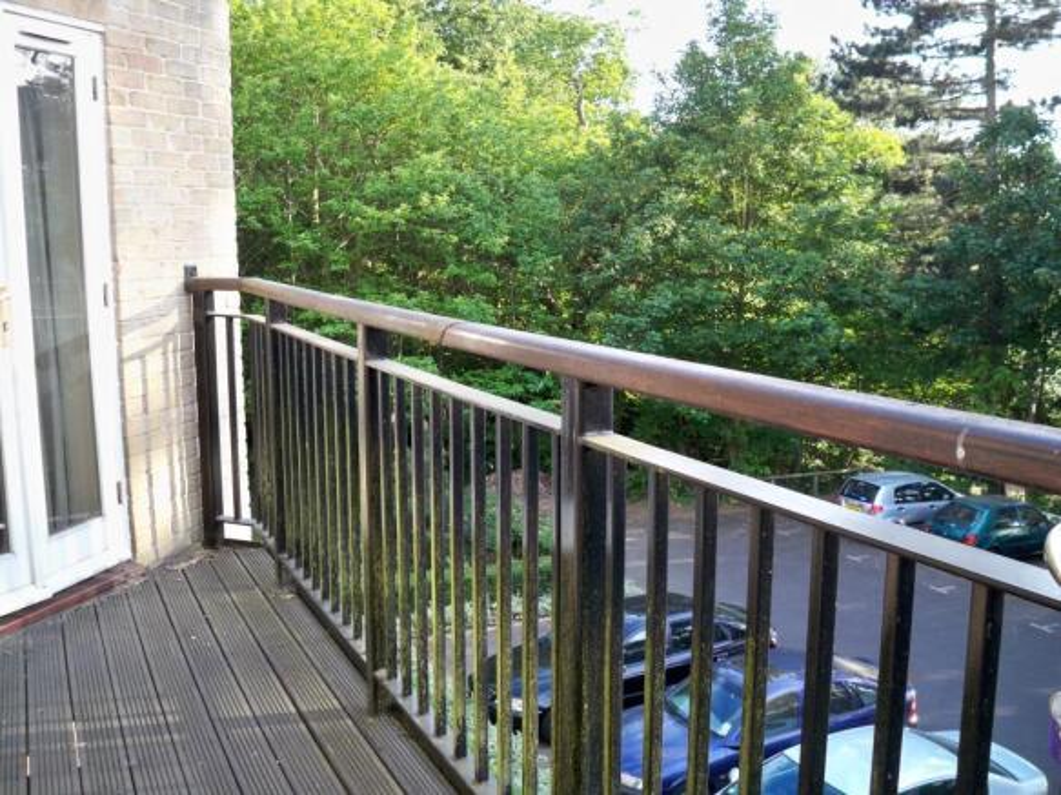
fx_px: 1073
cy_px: 398
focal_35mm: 35
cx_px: 530
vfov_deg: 40.7
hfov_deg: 52.6
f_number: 3.1
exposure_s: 1/60
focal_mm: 6.3
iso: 125
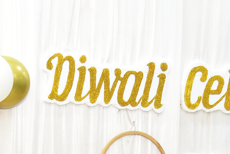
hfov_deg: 11.5
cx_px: 141
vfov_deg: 7.5
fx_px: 1144
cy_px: 245
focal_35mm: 179
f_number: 4
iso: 1000
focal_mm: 52
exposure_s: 1/125
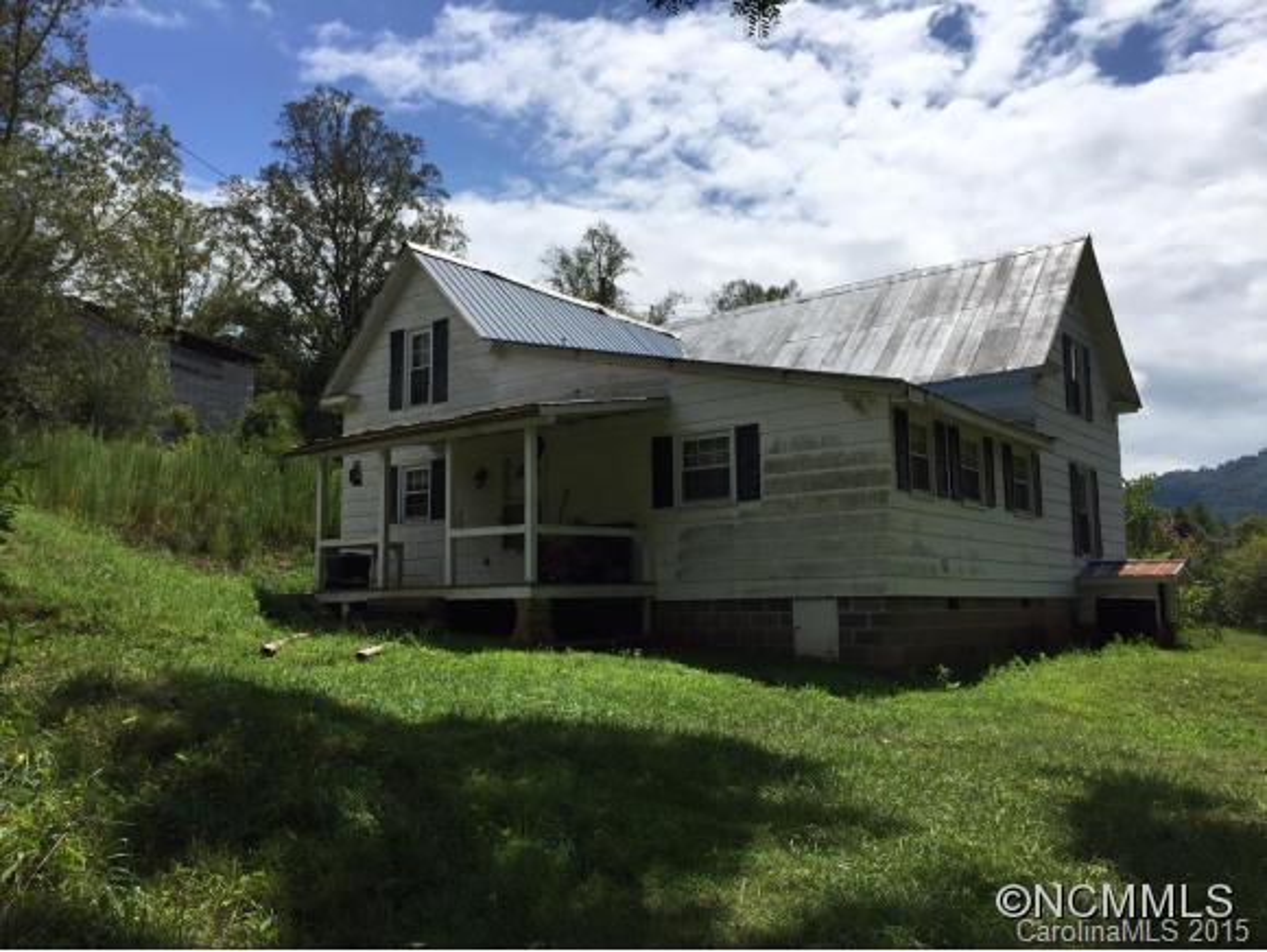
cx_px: 634
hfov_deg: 61.6
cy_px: 476
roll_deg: +0.5
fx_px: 1062
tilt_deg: +6.1
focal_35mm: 29
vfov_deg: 48.3
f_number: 2.2
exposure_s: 1/4405
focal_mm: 4.15
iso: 32
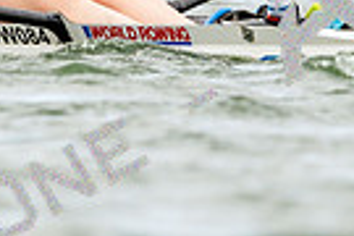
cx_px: 47
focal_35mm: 1851
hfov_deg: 1.1
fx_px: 18200
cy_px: -164
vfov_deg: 0.7
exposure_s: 1/2000
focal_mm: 430
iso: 640
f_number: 6.3
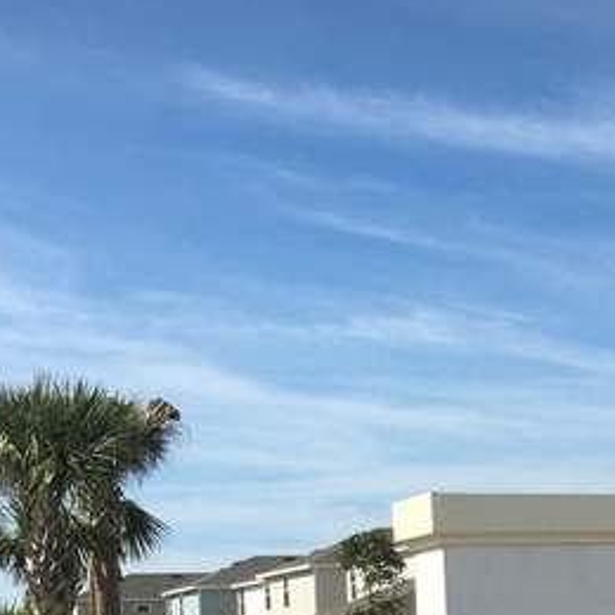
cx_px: 655
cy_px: 660
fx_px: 1588
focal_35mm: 79
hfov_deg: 21.0
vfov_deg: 20.9
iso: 25
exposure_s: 1/2262
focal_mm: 4.15
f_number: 2.2
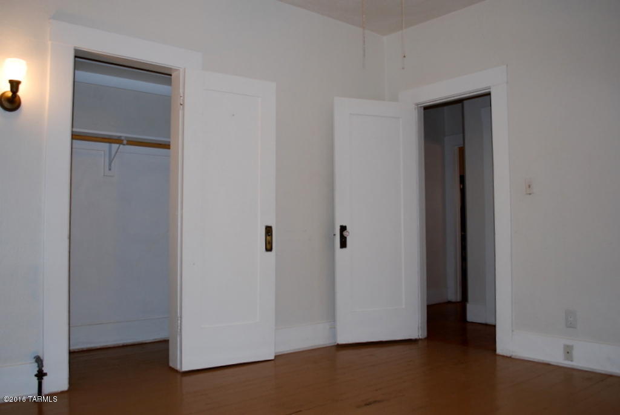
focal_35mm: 27
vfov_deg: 48.0
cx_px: 310
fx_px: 465
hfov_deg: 67.3
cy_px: 208
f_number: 3.5
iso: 200
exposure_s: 1/60
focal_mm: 18
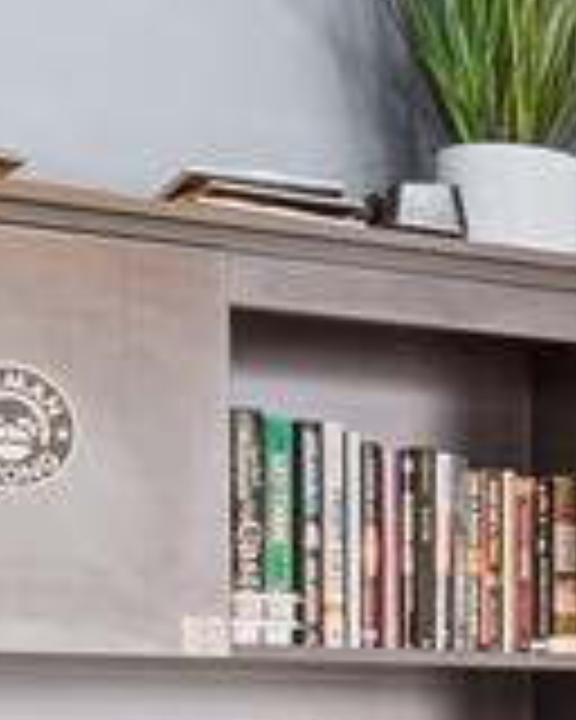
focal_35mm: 127
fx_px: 2706
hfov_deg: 10.4
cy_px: 792
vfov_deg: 14.8
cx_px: 1404
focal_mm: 10
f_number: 7.1
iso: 200
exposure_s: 1
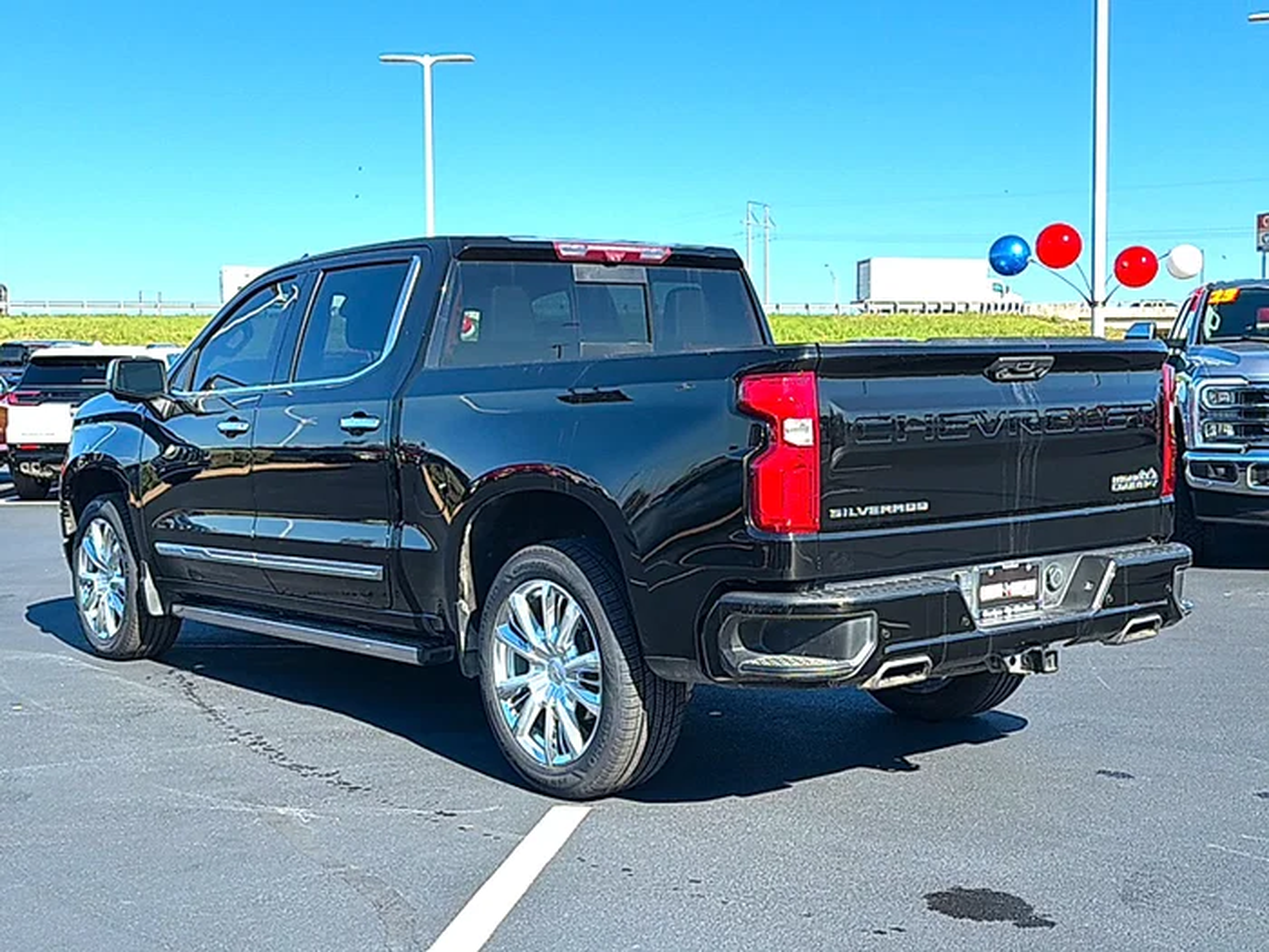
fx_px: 1320
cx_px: 634
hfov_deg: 51.4
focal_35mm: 36
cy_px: 476
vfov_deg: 39.7
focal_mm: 6.76
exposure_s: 1/2169
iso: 80
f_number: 1.78
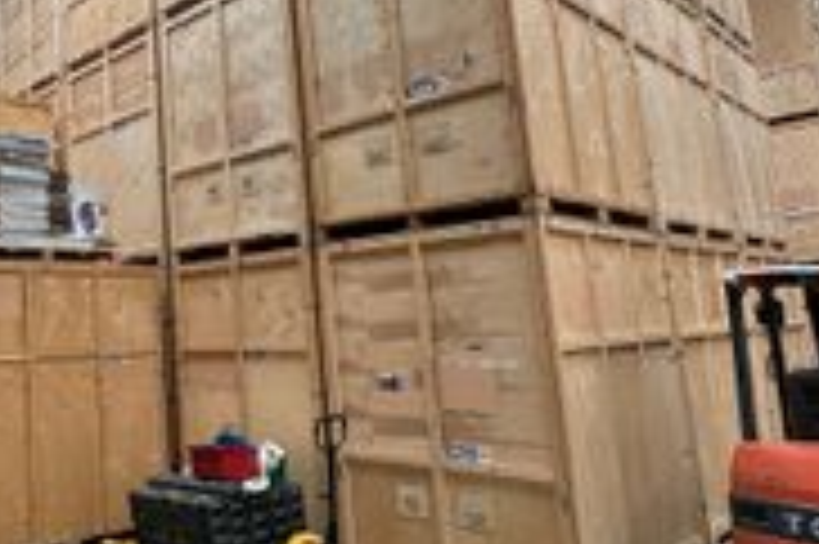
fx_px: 727
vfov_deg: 40.9
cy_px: 220
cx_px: 86
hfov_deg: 51.9
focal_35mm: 32
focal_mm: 2.22
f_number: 2.2
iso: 50
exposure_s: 1/99
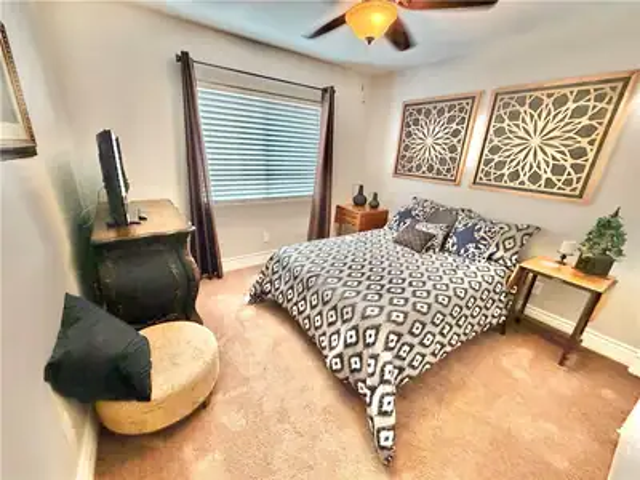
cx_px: 320
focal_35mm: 14
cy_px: 240
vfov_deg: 85.7
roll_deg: -3.0
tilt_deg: -18.8
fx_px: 259
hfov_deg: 102.1
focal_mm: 2.22
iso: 500
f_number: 2.2
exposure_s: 1/60
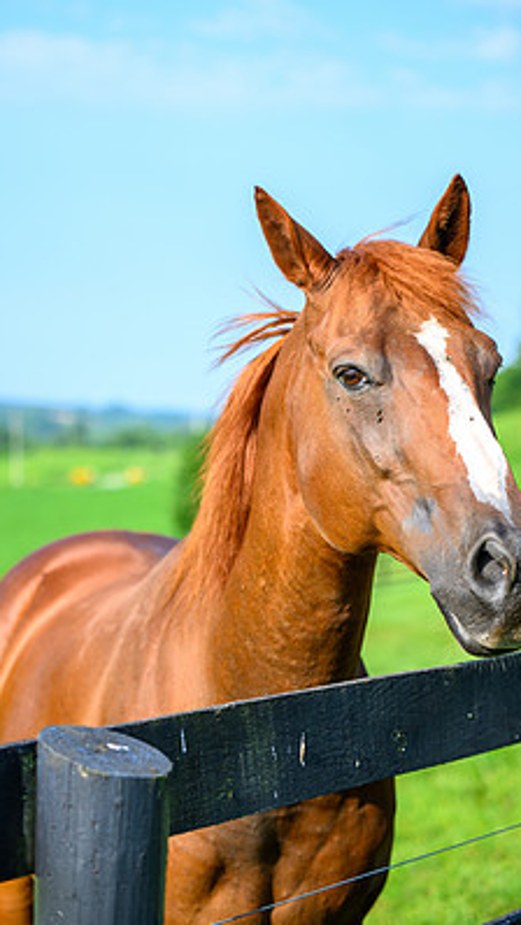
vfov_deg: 25.6
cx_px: 216
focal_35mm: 83
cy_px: 411
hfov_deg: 14.6
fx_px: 2038
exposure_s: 1/1250
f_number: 2.8
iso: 100
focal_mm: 70
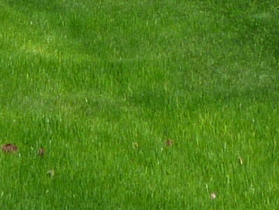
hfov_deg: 9.0
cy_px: -164
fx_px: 1775
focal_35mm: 220
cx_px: 41
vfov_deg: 6.6
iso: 80
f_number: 4
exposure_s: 1/640
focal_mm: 5.2
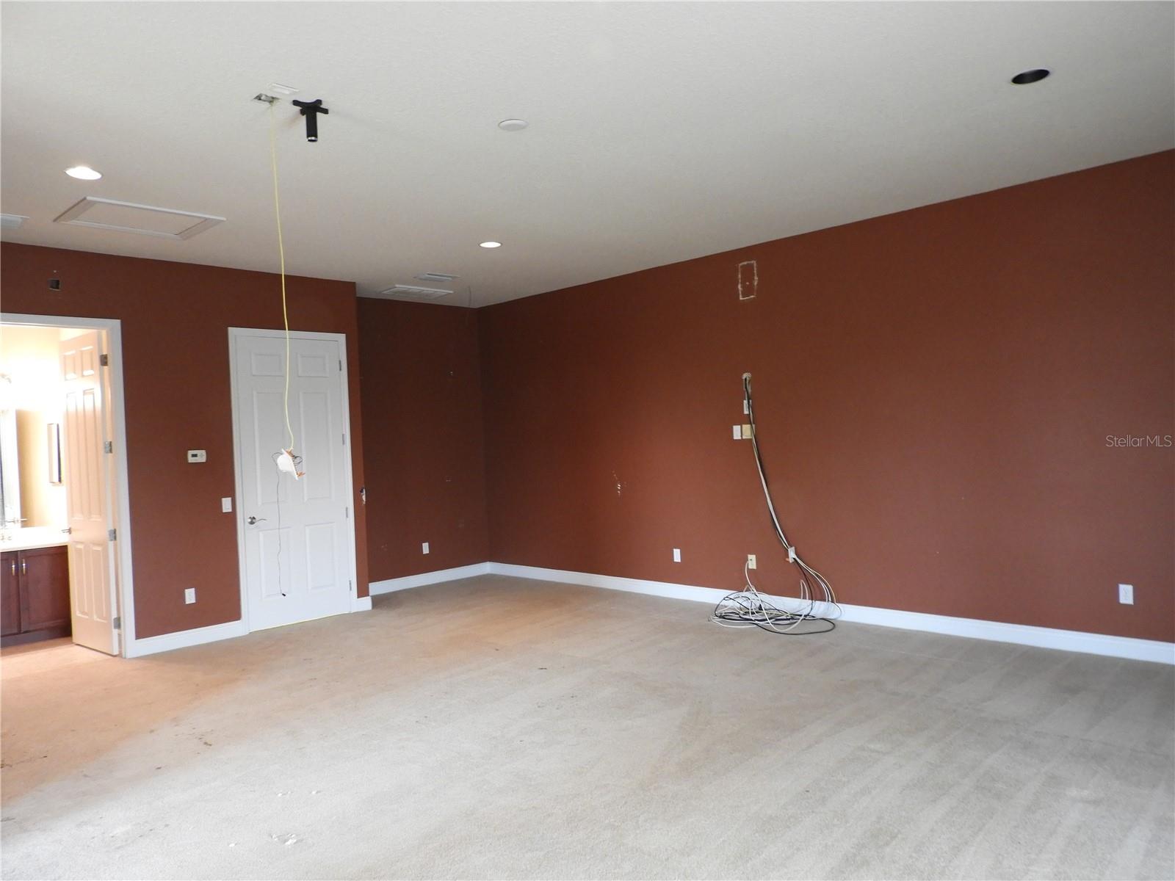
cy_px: 440
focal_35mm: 24
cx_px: 588
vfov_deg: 56.8
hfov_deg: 71.6
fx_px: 815
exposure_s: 1/8
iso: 400
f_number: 3.3
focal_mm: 4.3
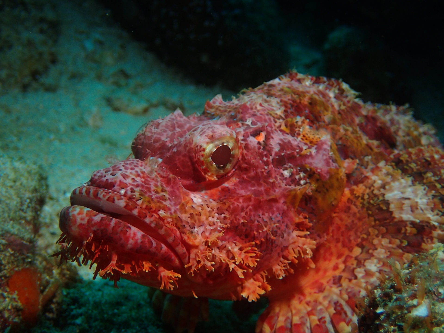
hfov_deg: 31.7
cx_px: 222
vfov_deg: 24.0
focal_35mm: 61
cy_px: 166
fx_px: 782
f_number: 10
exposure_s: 1/60
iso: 100
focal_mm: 11.01
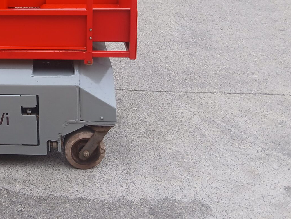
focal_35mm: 64
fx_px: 538
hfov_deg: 28.2
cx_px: -8
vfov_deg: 21.7
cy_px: -23
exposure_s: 1/170
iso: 20
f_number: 1.8
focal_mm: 3.98
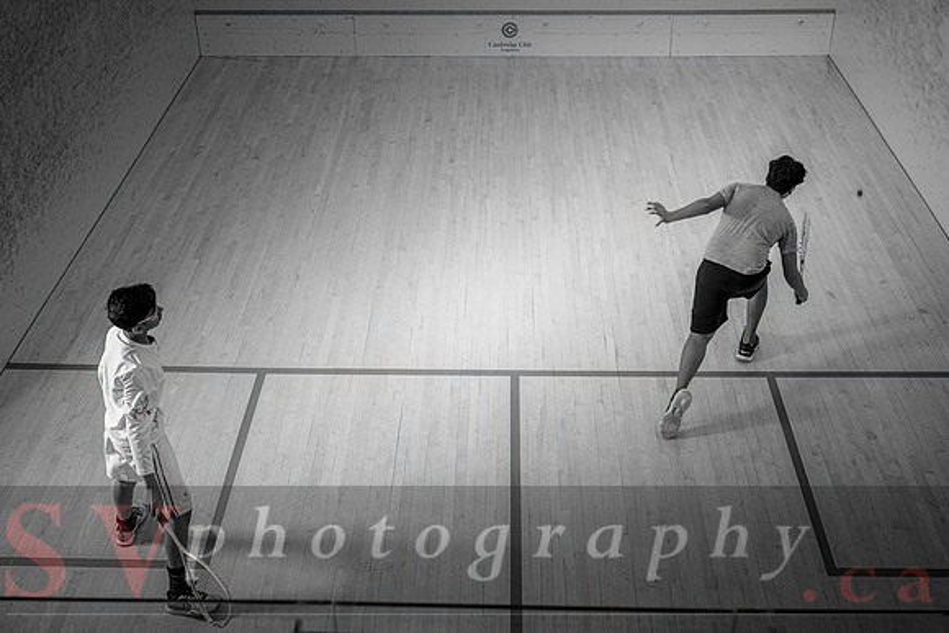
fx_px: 1152
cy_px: 285
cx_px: 475
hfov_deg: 44.8
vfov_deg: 30.7
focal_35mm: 44
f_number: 3.5
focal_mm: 38
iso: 500
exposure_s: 1/160
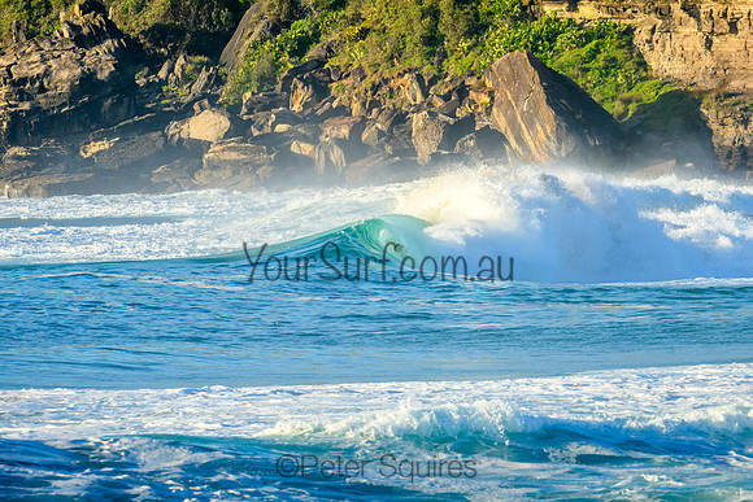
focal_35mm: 549
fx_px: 11492
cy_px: 245
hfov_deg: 3.8
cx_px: 416
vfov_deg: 2.5
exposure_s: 1/2000
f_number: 9
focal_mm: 400
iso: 1000
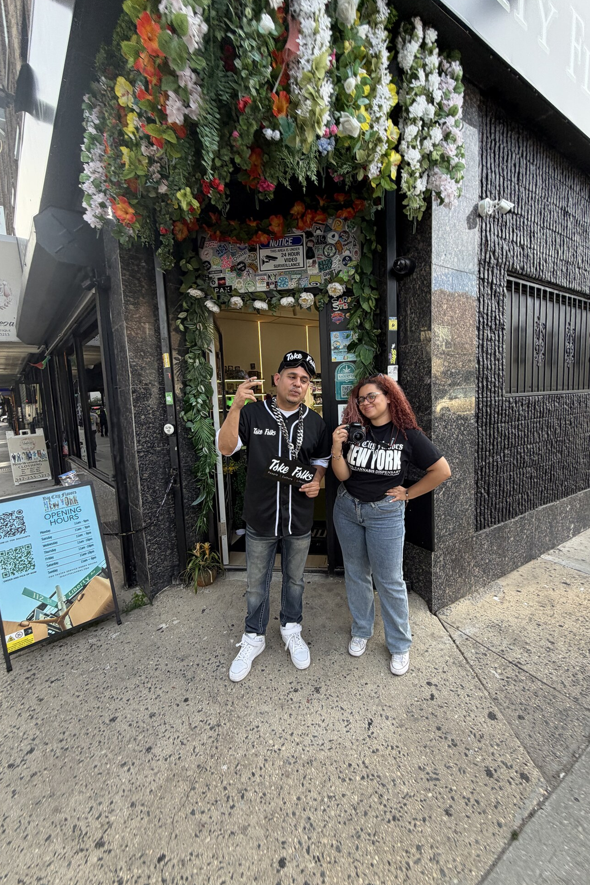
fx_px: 369
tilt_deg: -11.8
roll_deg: +3.6
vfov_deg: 100.4
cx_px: 307
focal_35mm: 15
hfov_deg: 77.3
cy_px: 442
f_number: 2.2
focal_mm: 2.22
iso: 64
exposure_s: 1/121
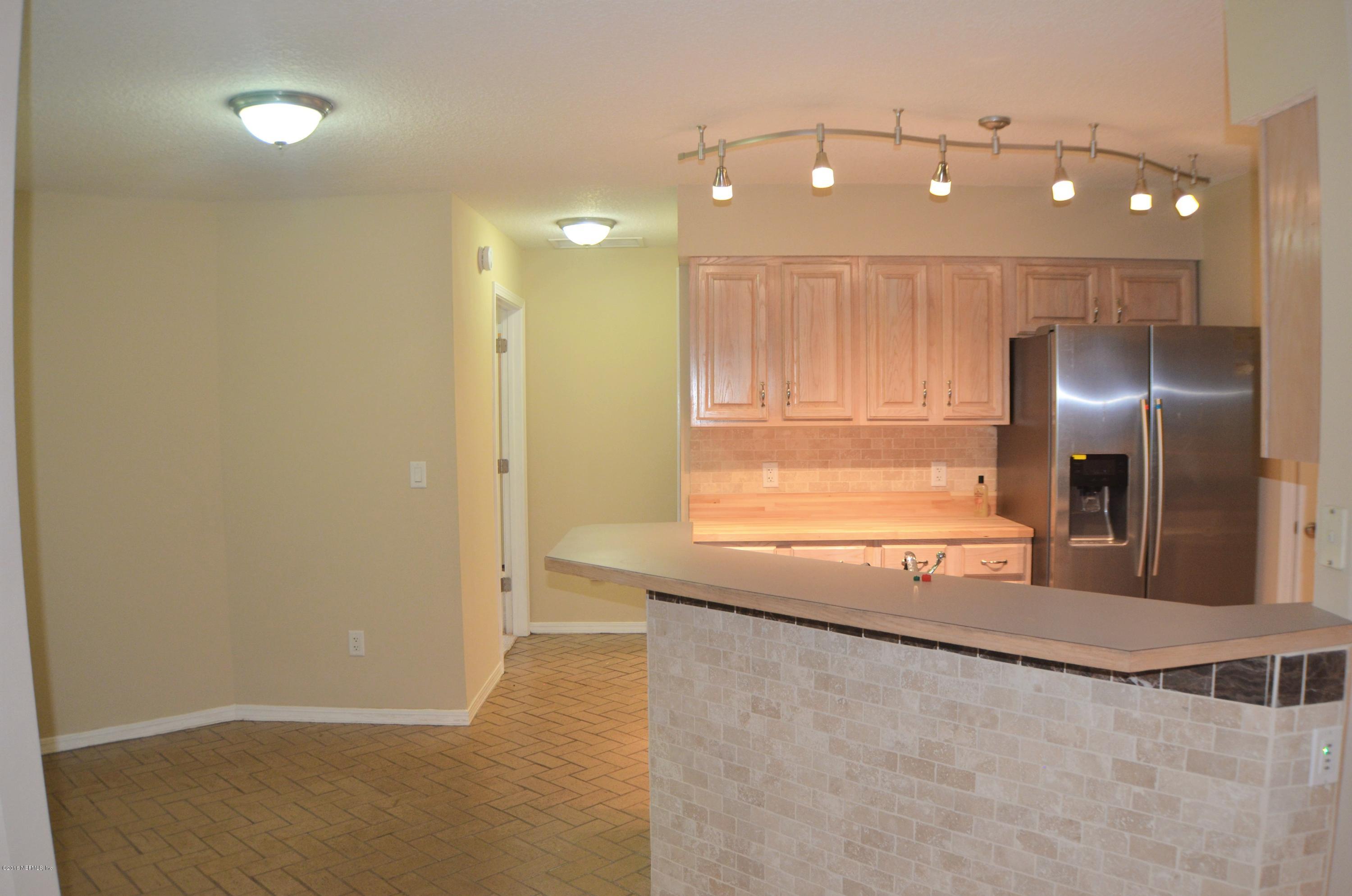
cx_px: 676
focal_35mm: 36
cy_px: 448
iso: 500
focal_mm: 24
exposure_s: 1/60
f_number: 3.8
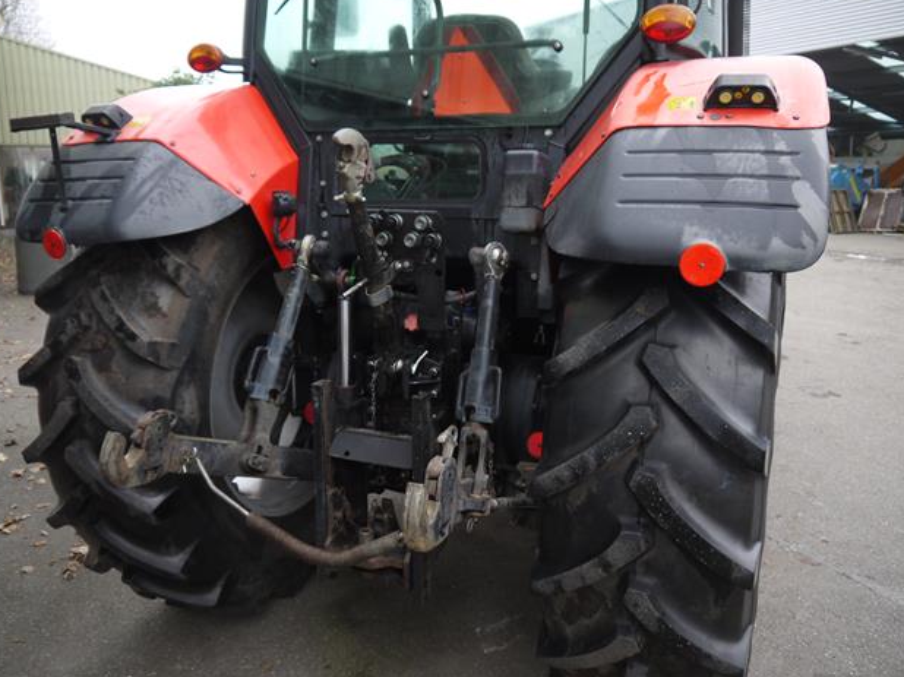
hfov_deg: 61.7
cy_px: 330
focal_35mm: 29
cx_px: 449
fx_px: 757
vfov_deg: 48.2
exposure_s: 1/60
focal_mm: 14
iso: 250
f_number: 3.5
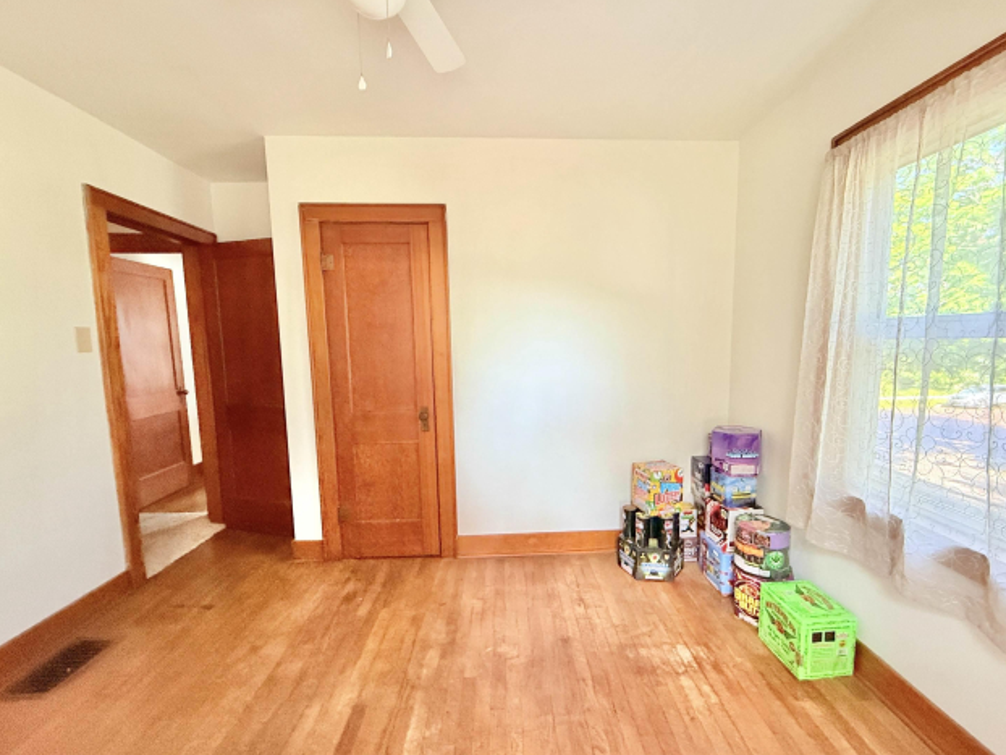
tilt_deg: -5.8
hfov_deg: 98.0
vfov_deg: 81.8
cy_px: 388
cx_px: 533
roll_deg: +0.6
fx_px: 436
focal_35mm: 15
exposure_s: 1/60
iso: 400
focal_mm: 2.22
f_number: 2.2
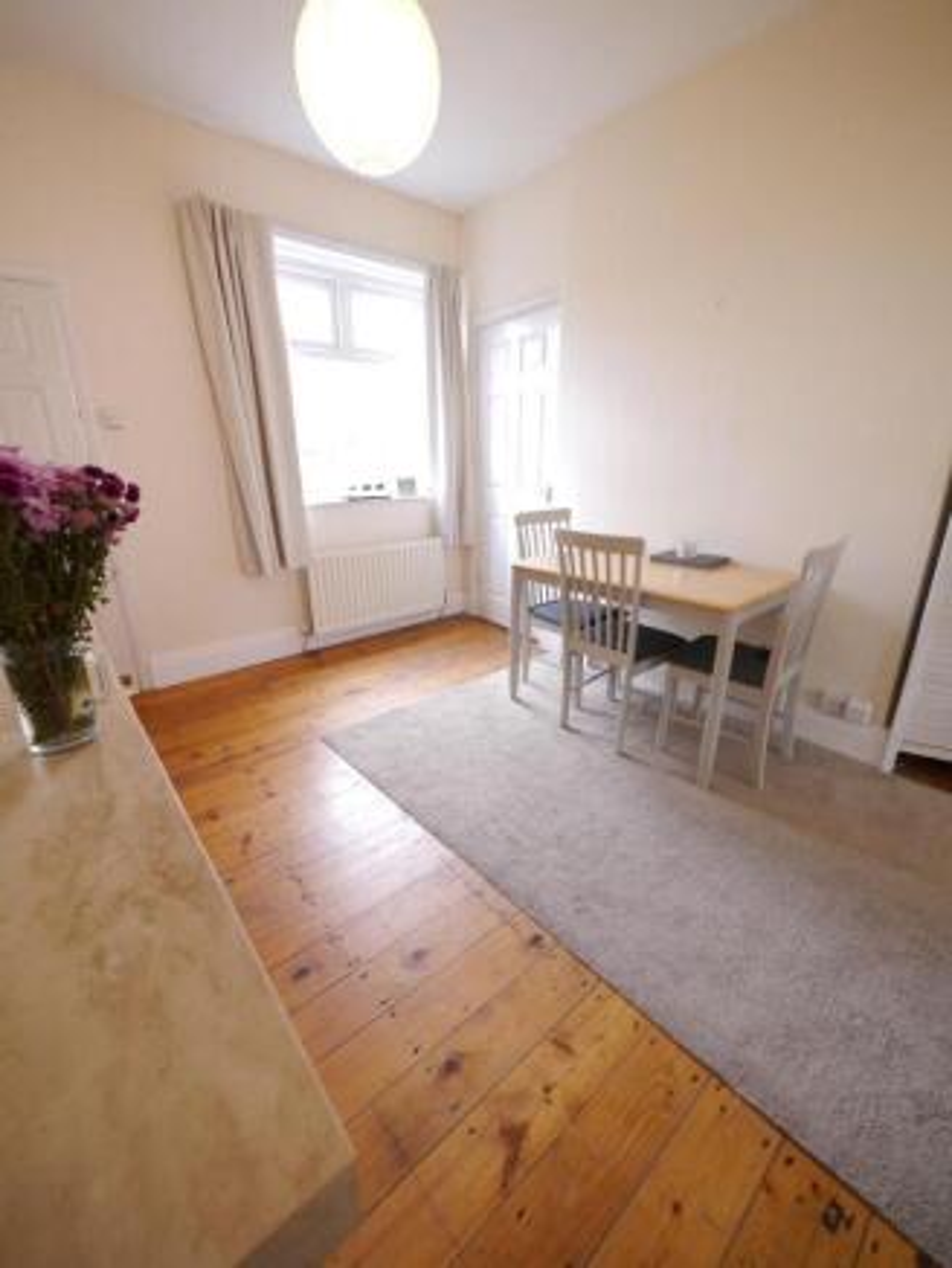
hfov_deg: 85.7
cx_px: 476
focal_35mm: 14
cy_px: 634
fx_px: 513
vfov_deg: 102.0
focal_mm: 7
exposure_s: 1/40
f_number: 4
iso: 800
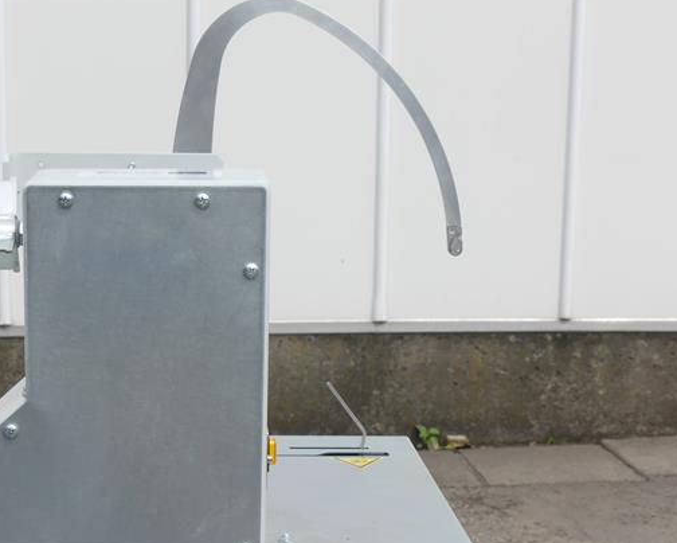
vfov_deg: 16.1
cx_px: 145
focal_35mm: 95
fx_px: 1905
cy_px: 465
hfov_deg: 20.0
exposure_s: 1/250
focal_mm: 24
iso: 160
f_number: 8
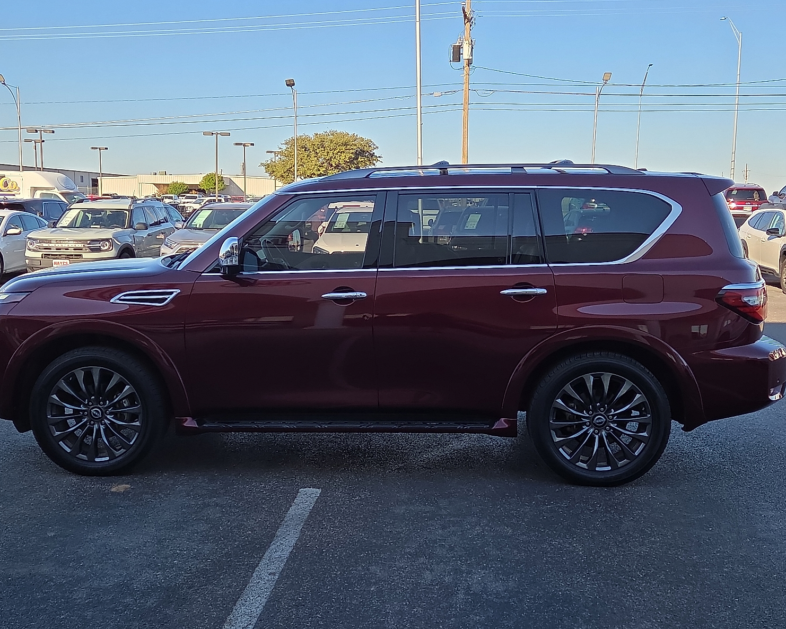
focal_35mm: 39
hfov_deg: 46.8
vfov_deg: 38.2
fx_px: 907
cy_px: 317
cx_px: 379
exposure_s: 1/1000
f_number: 1.8
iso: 25
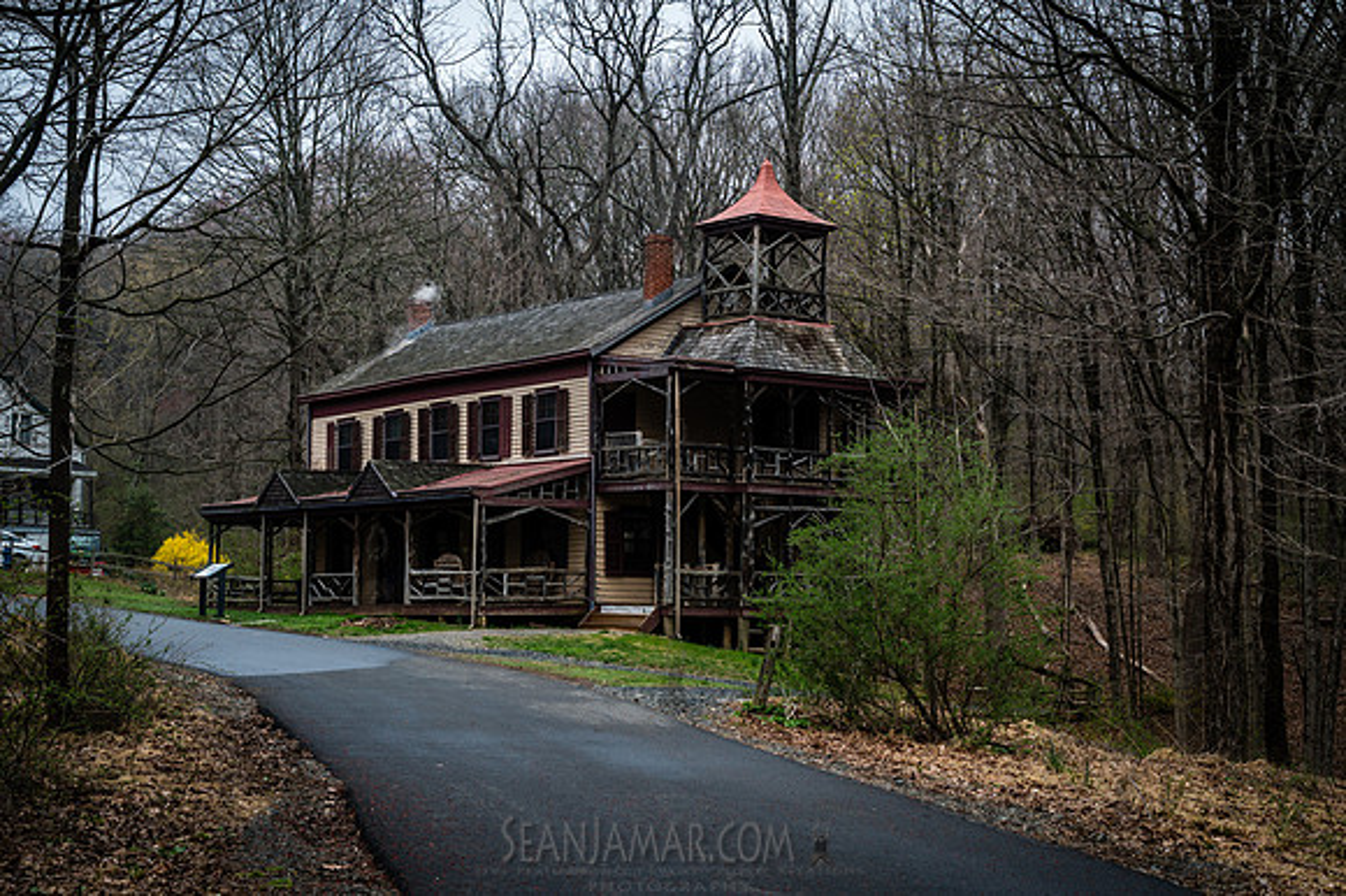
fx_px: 2029
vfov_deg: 24.9
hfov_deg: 36.7
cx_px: 673
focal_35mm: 54
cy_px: 448
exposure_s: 1/400
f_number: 7.1
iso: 250
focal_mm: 54
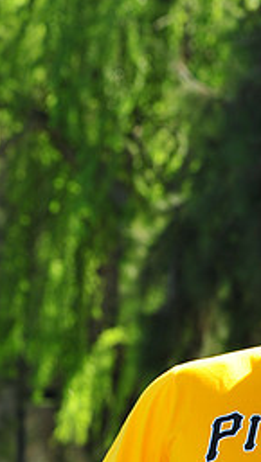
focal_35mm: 236
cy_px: 503
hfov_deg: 5.1
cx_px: 342
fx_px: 2897
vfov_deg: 9.1
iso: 200
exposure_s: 1/250
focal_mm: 100
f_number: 7.1
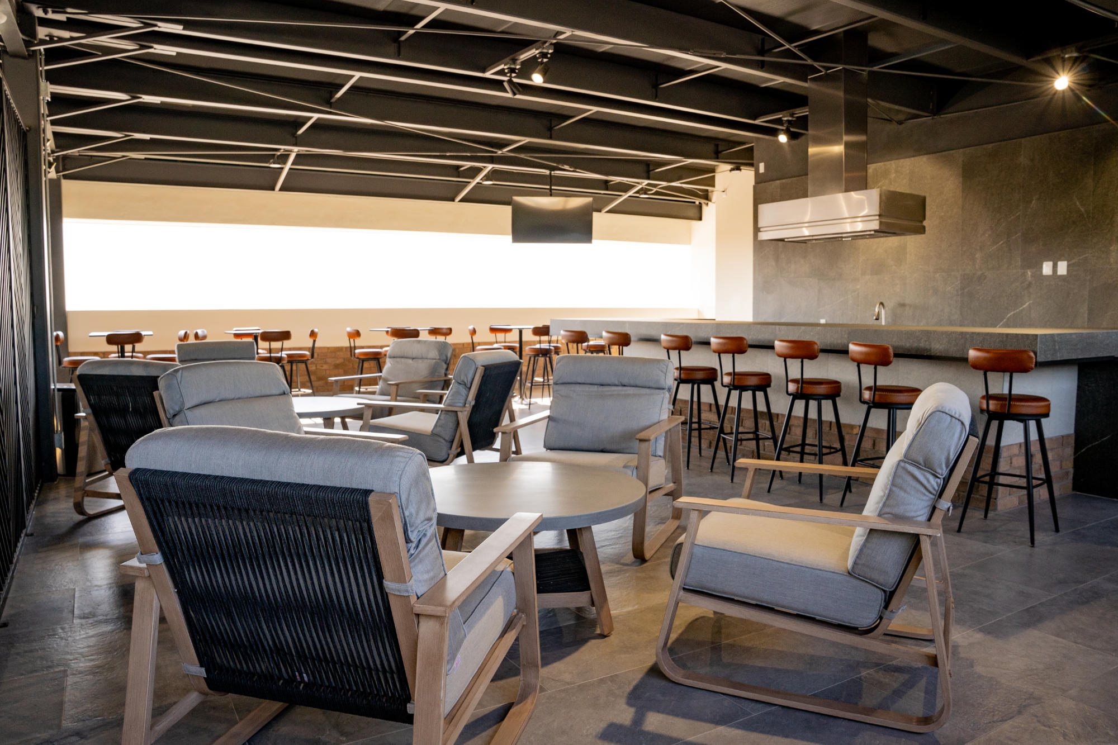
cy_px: 372
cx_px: 559
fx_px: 773
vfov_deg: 51.5
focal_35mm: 25
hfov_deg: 71.7
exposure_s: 1/160
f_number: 7.1
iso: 320
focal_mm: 24
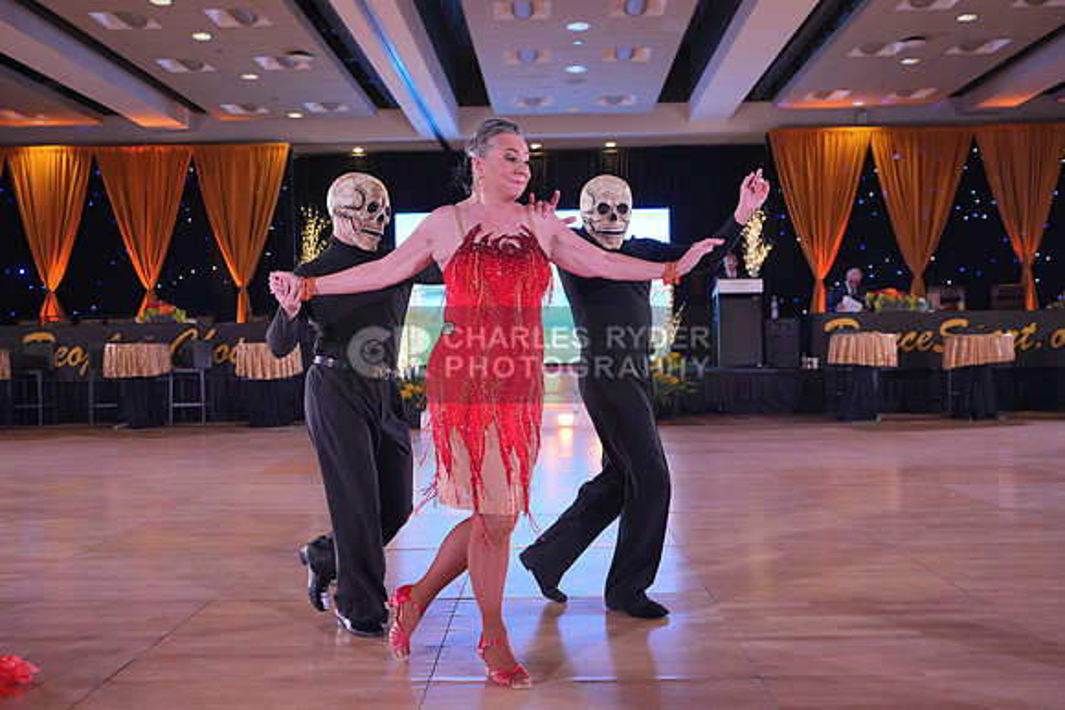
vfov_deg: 37.9
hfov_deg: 54.4
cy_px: 355
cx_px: 532
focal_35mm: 35
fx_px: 1036
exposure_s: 1/400
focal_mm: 35
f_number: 4
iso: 2000
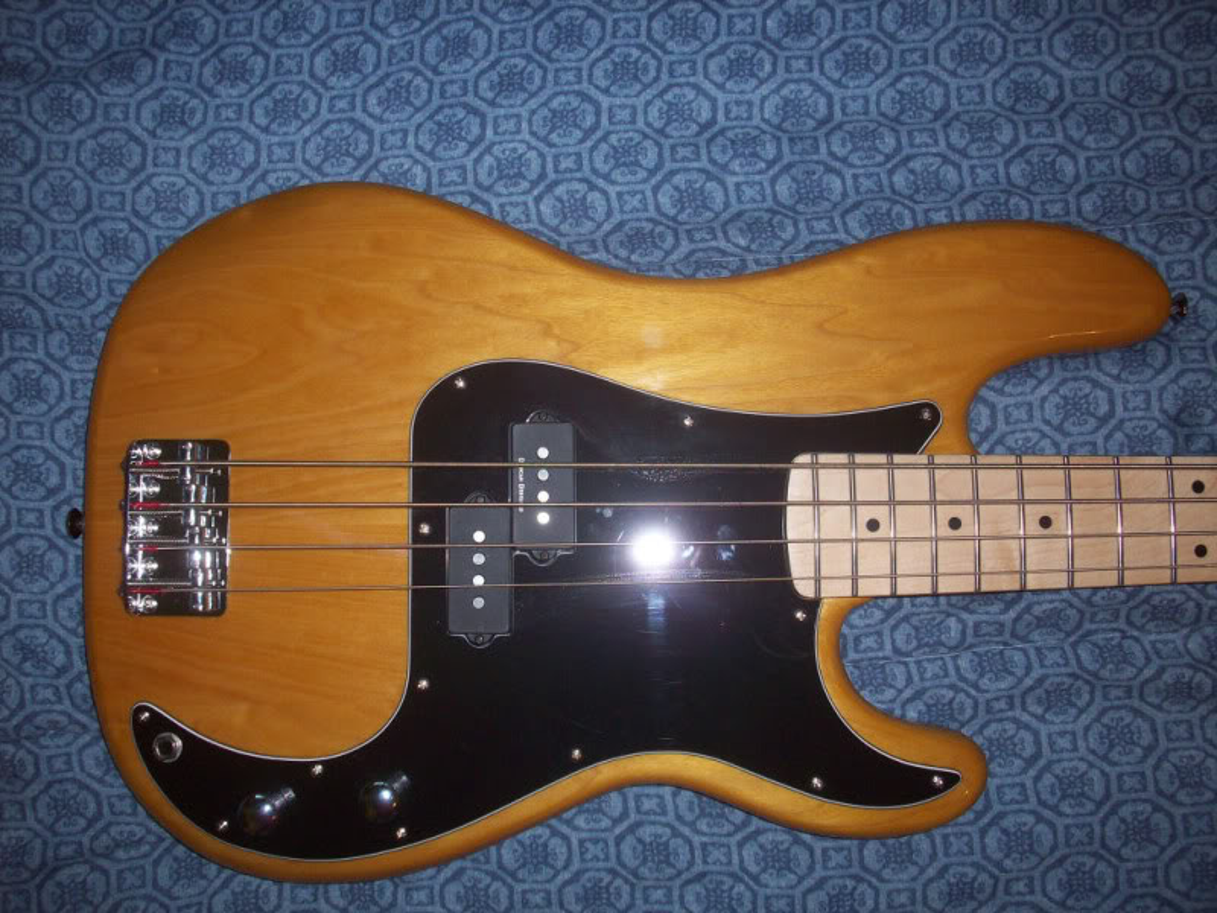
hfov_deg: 50.1
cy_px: 456
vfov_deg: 38.7
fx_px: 1301
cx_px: 608
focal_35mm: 37
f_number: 2.8
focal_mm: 6.2
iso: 80
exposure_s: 1/64
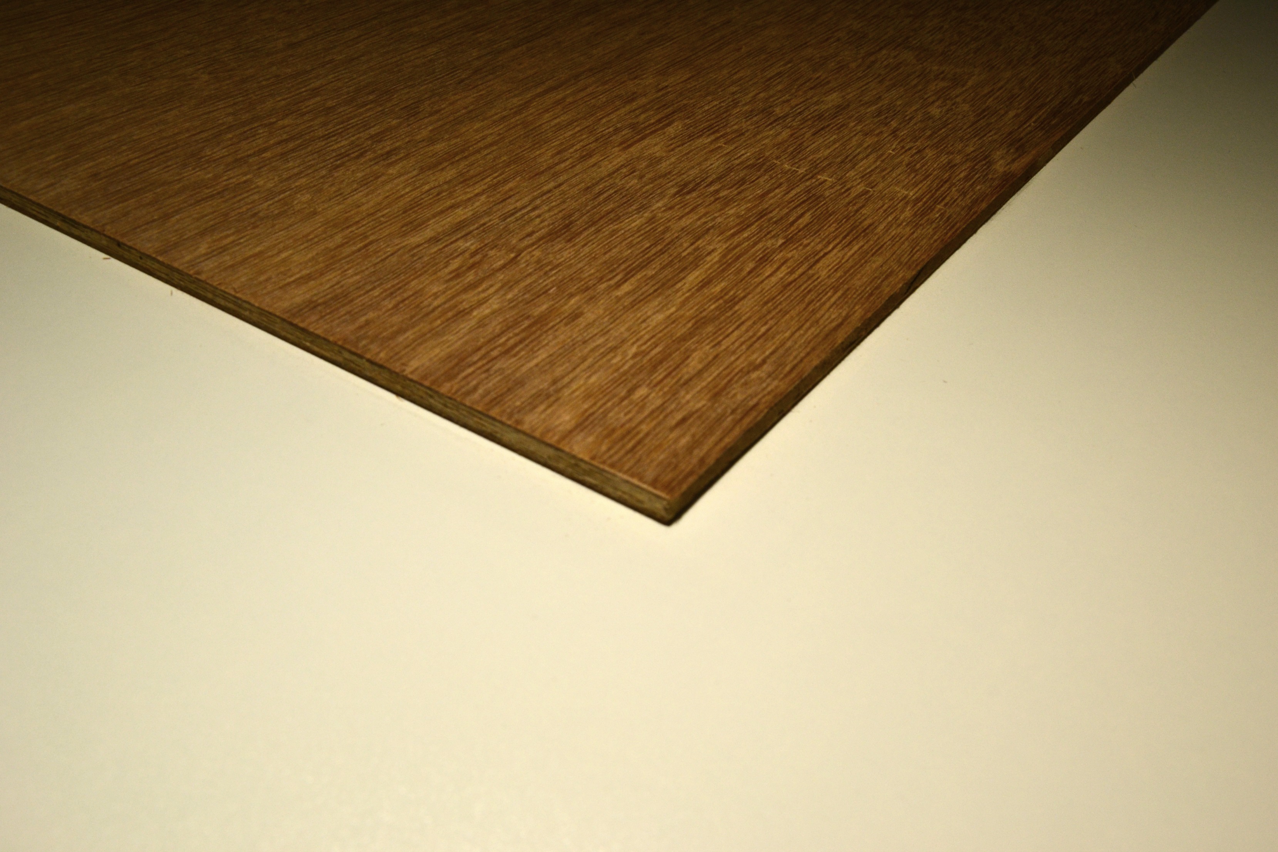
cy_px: 426
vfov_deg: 36.9
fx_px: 1278
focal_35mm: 36
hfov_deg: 53.1
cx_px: 639
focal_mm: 24
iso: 400
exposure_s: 1/200
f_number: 10
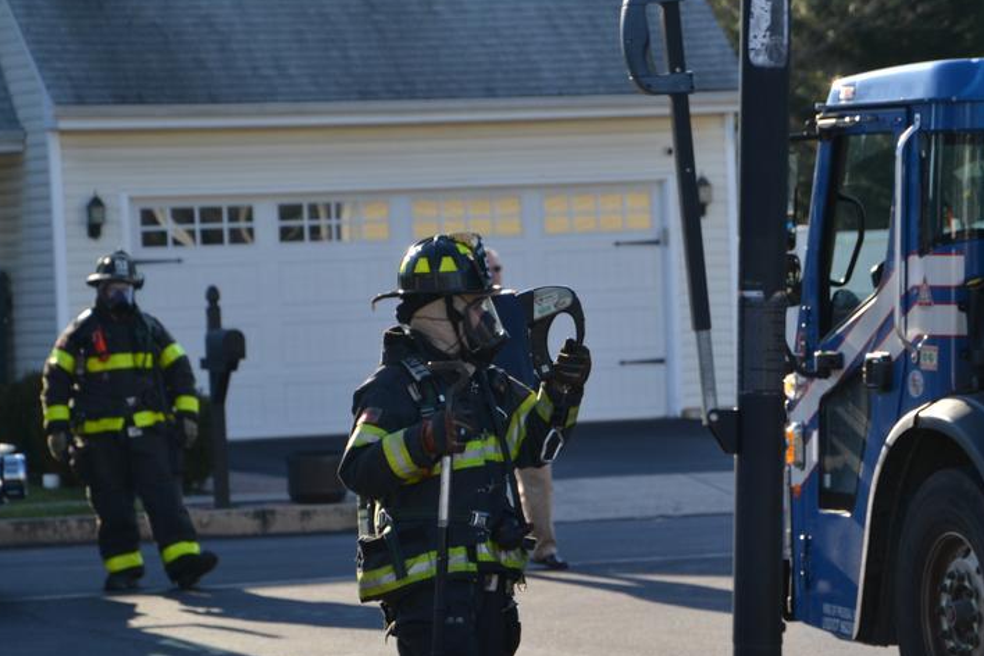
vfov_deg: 6.0
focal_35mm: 228
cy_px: 369
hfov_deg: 9.0
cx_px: 689
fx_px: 6224
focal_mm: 105
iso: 280
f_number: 5.6
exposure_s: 1/500
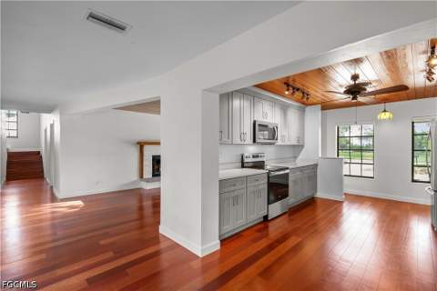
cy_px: 146
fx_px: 194
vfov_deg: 73.7
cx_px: 218
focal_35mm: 16
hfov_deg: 96.7
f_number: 8
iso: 400
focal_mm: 16
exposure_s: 1/10
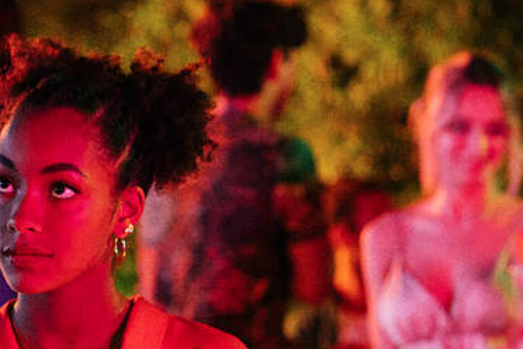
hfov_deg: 8.8
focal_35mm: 234
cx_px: 269
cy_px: 299
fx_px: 3399
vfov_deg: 5.9
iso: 500
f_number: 3.5
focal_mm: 85
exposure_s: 1/100
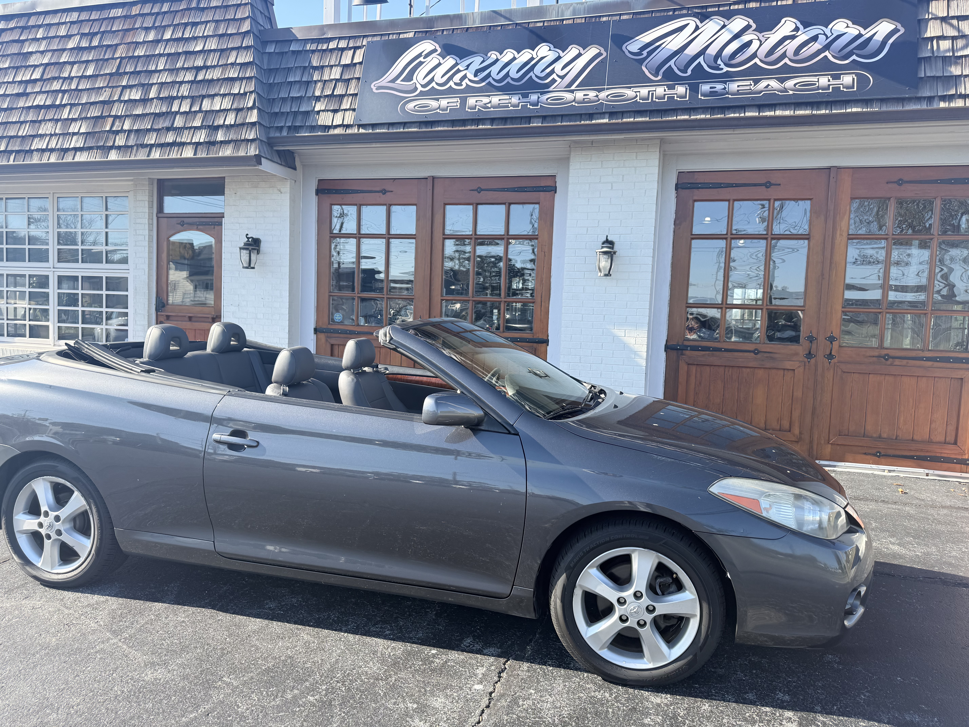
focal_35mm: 24
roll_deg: -2.7
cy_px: 364
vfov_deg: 56.8
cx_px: 484
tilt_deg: -4.4
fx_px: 672
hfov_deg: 71.6
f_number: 1.78
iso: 80
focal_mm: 6.76
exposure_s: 1/1314
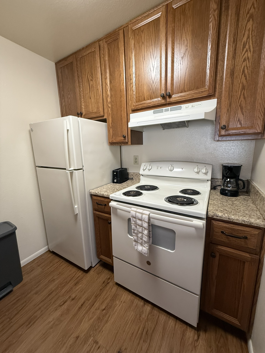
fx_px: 143
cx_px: 132
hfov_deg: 85.7
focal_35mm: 14
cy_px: 176
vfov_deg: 102.1
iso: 200
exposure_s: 1/60
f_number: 2.2
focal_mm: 2.22
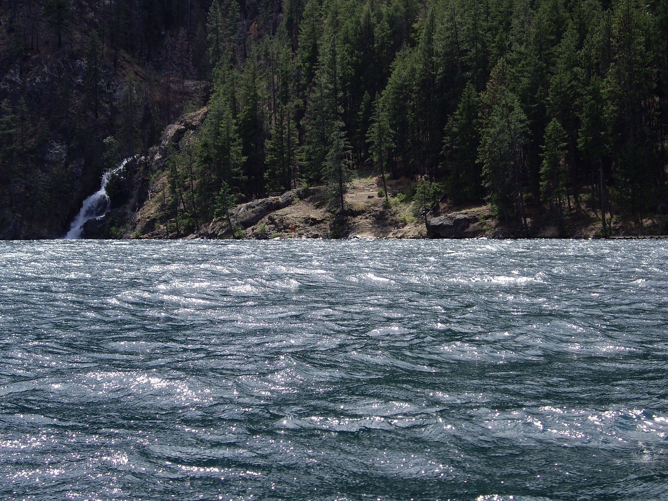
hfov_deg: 25.0
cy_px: 250
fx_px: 1505
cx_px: 334
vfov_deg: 18.9
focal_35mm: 78
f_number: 4.3
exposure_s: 1/320
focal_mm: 16.3
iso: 50
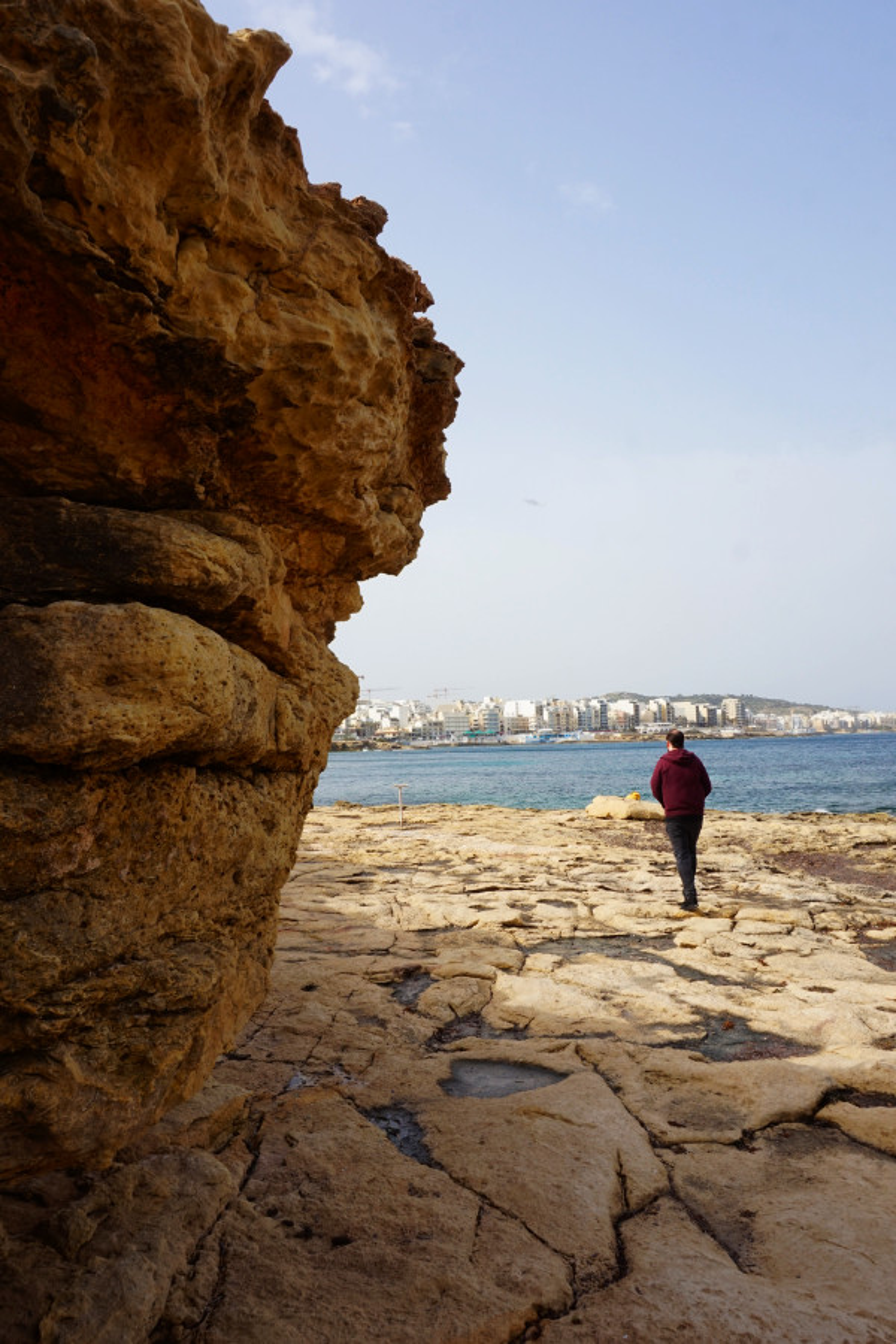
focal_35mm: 24
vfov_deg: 73.7
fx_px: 896
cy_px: 672
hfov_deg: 53.1
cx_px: 448
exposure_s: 1/80
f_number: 13
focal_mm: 16
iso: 100
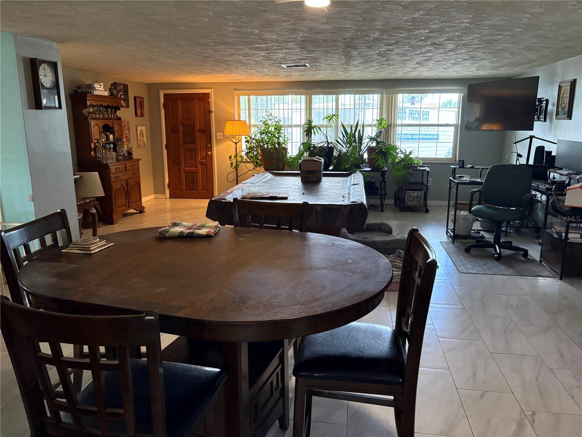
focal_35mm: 26
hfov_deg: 67.3
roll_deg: +0.2
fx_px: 437
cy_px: 218
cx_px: 291
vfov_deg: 53.1
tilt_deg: -11.7
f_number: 1.6
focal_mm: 5.96
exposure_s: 1/60
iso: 400
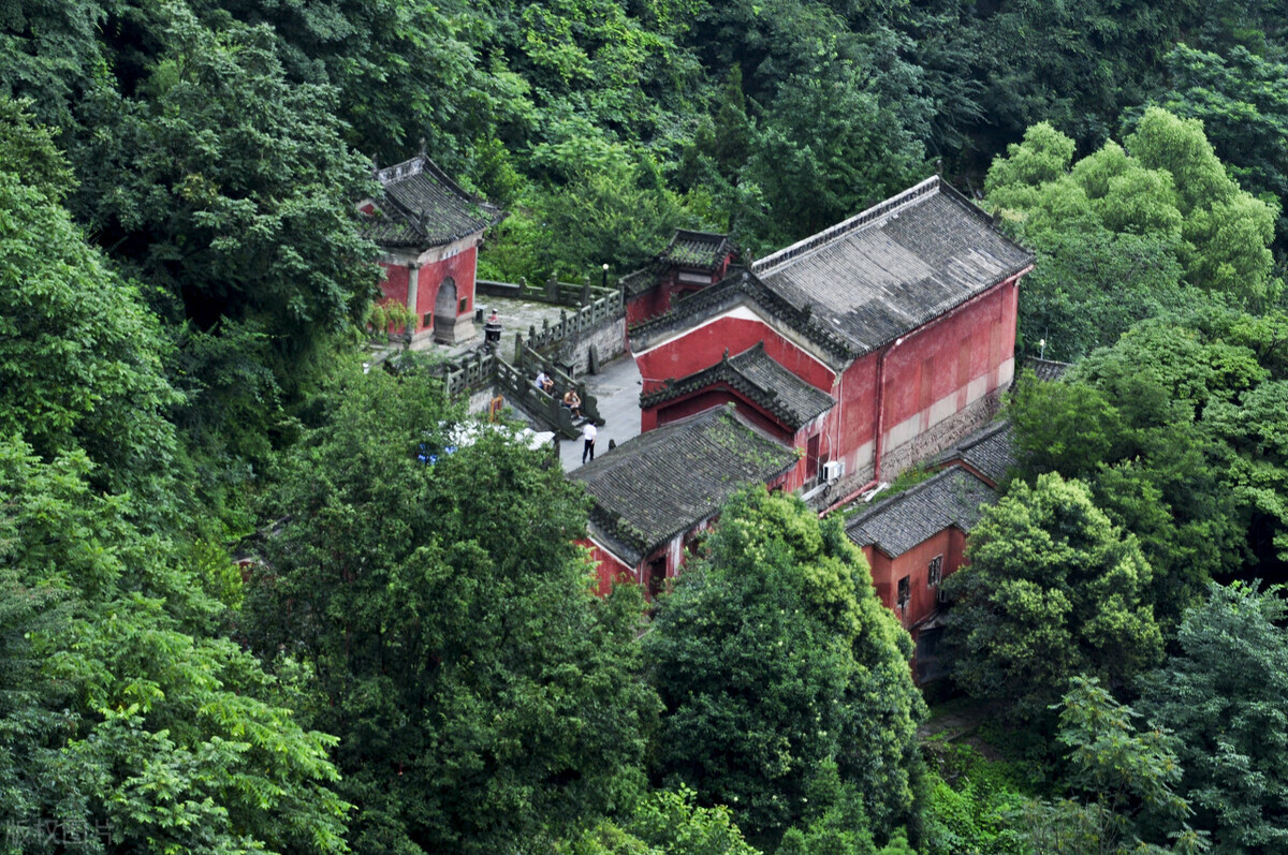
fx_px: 6003
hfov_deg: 12.2
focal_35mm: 168
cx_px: 644
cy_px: 428
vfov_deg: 8.2
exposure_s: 1/80
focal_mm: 112
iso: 320
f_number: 8
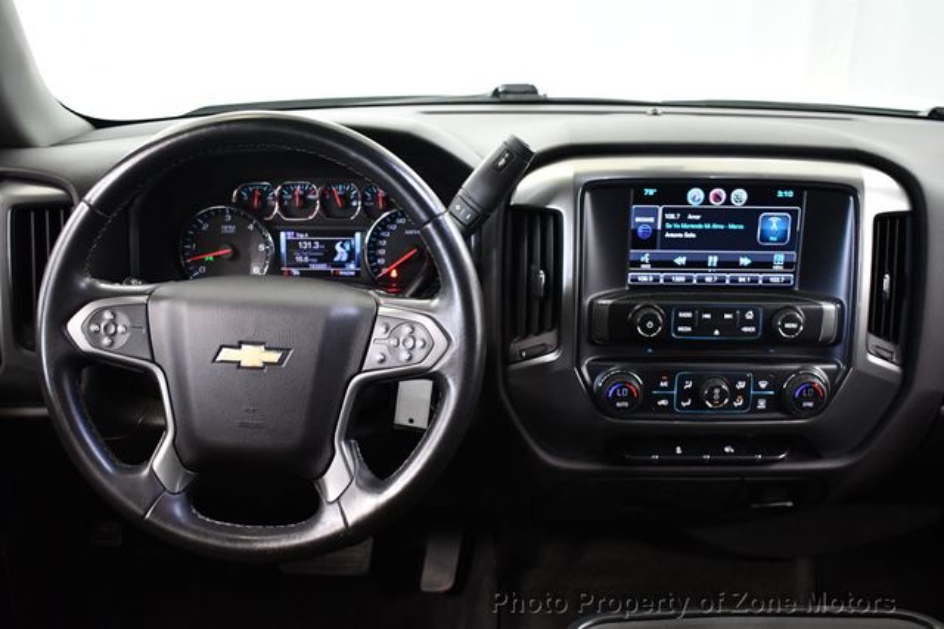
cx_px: 472
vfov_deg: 35.9
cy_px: 314
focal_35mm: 37
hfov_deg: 51.9
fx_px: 970
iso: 3600
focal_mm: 25
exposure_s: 1/60
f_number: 4
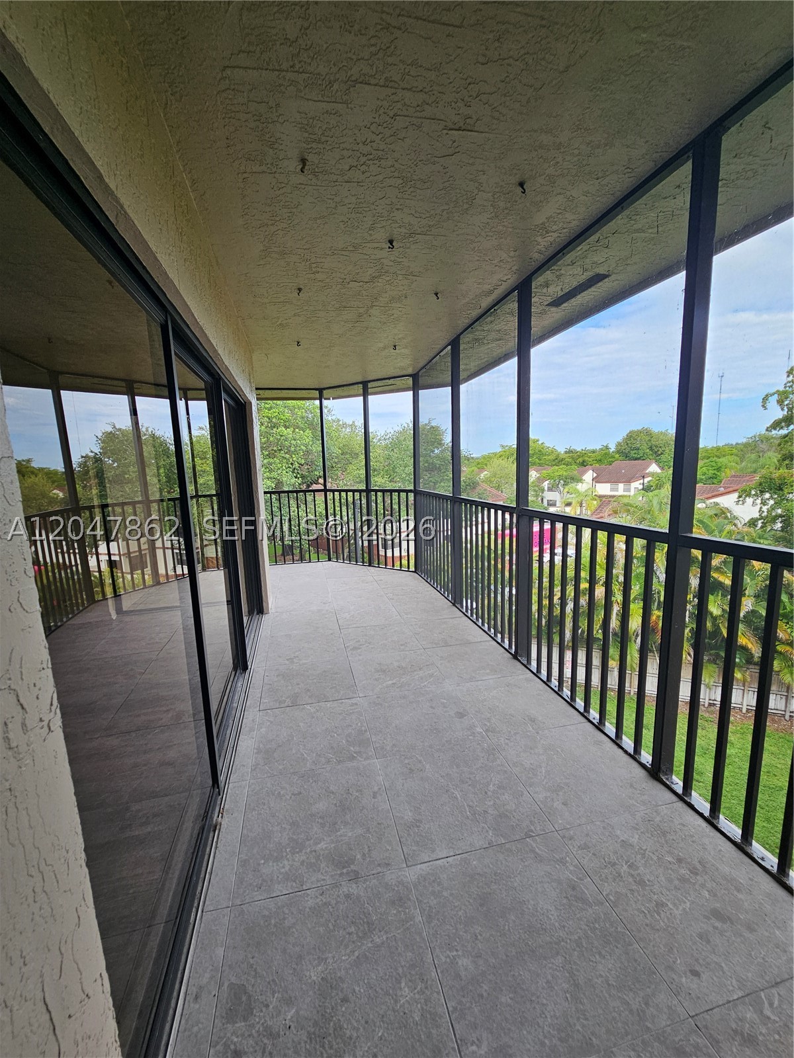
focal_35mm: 13
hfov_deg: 89.9
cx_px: 397
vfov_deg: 106.2
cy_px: 529
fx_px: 398
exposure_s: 1/220
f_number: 2.2
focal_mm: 2.2
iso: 50
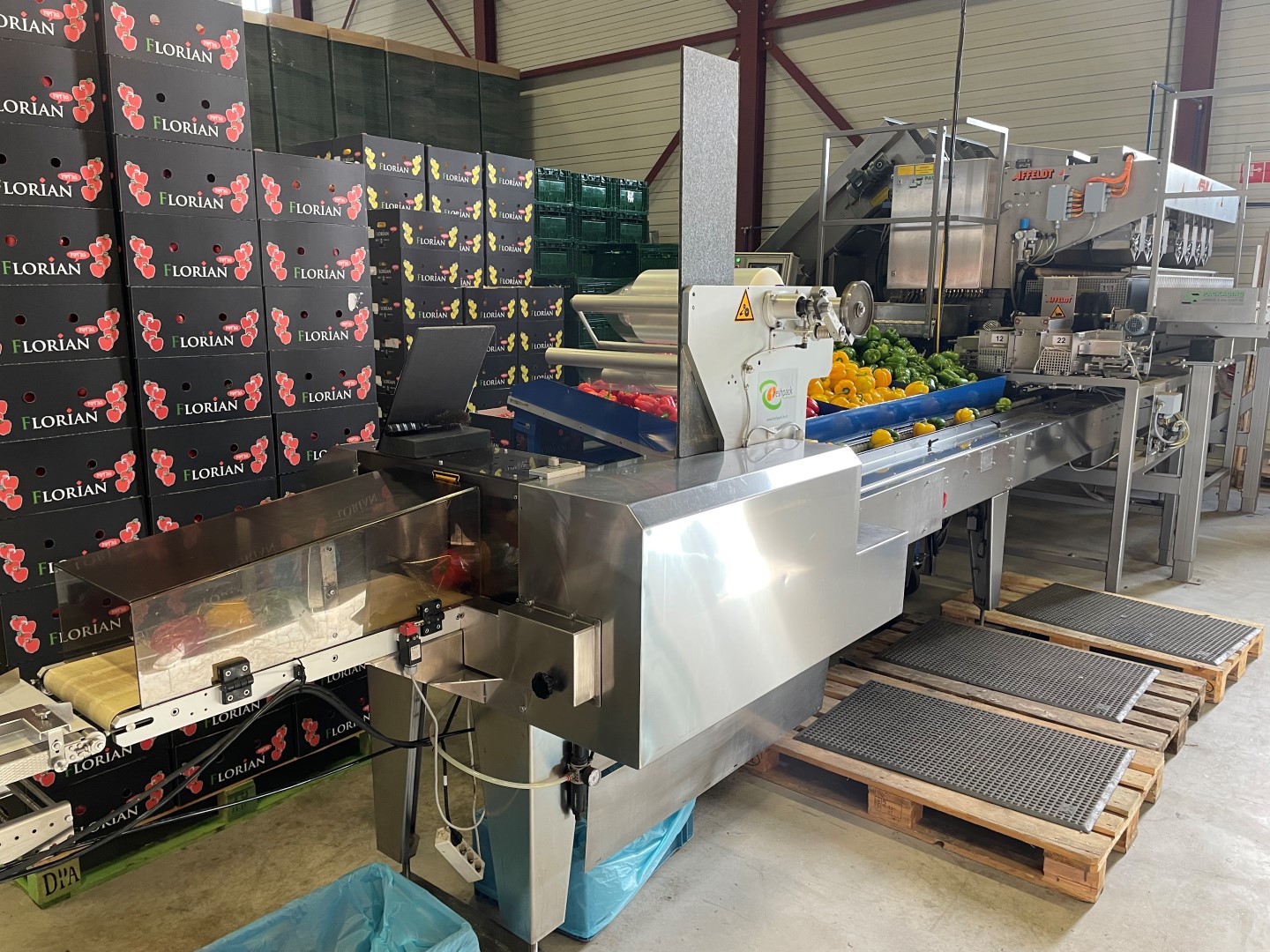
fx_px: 954
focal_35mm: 26
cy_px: 476
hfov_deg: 67.3
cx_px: 635
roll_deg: +0.8
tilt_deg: -11.0
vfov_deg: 53.1
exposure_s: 1/50
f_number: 1.6
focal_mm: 4.2
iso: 100
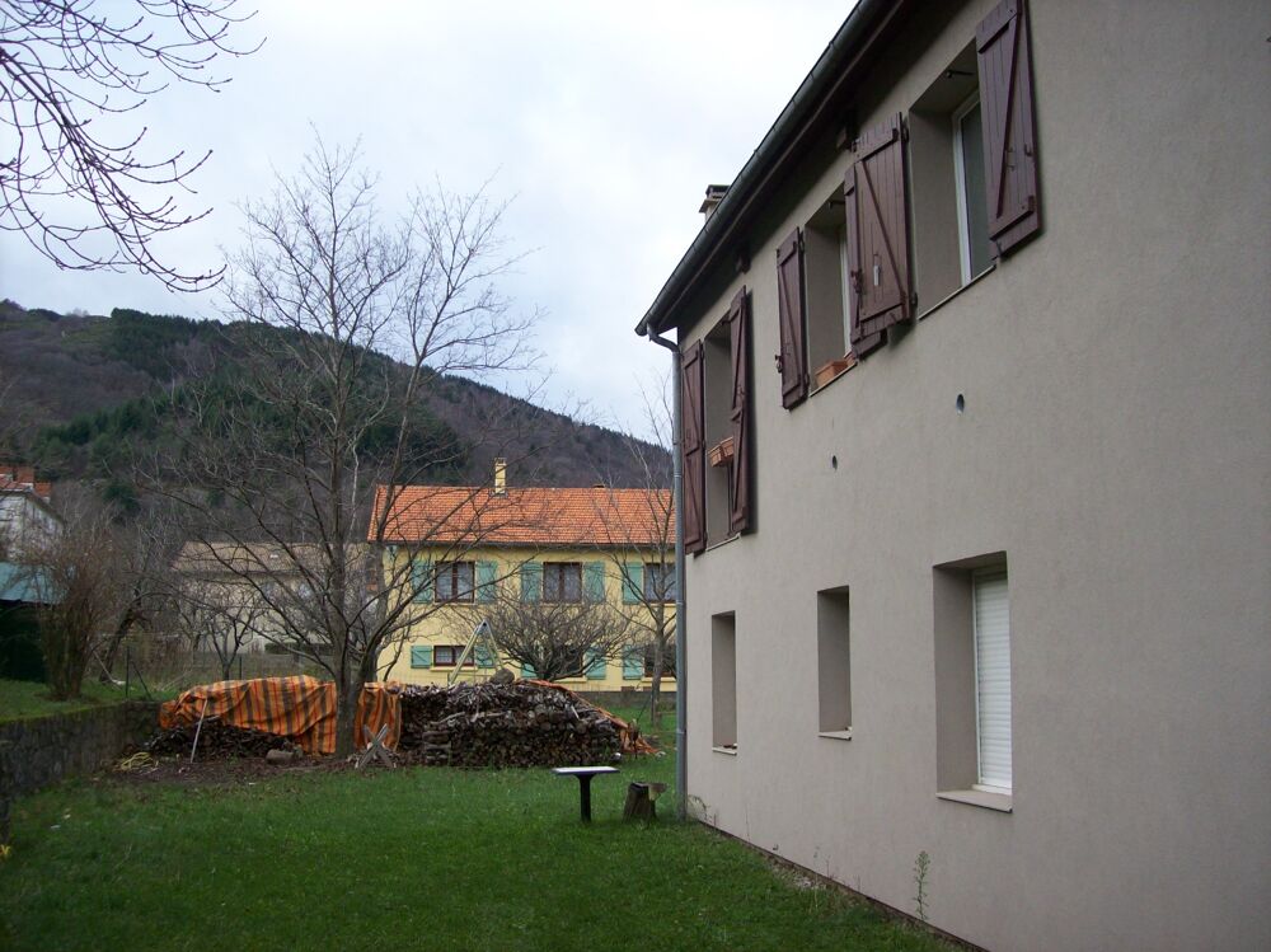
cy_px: 476
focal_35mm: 36
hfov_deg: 51.4
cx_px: 636
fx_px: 1321
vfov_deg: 39.6
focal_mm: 6
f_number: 2.7
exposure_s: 1/229
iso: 80
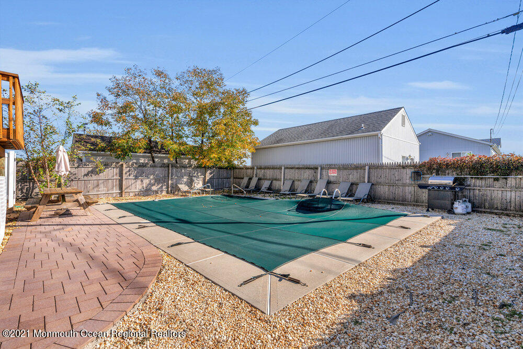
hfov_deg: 96.7
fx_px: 232
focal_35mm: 16
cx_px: 262
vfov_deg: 73.8
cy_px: 174
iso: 100
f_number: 8
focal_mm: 16
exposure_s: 1/200
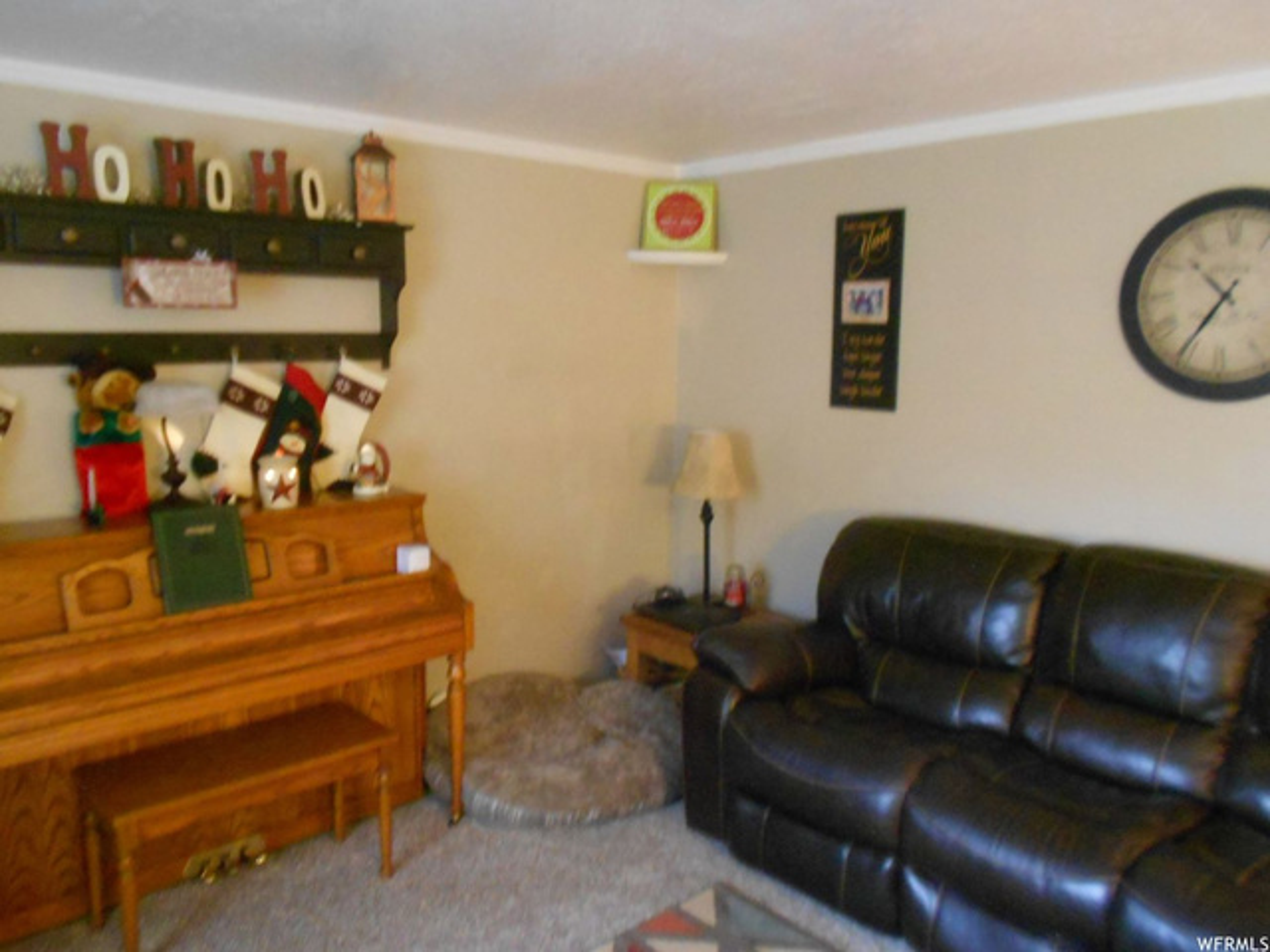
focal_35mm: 26
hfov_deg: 67.3
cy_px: 476
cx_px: 635
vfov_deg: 53.1
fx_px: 954
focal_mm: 4.6
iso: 800
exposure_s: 1/6
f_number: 3.2
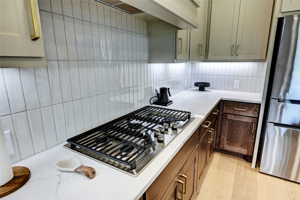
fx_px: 162
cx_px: 150
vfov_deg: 63.1
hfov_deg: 85.5
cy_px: 100
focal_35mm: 20
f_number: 8
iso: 400
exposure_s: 1/15
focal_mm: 19.5
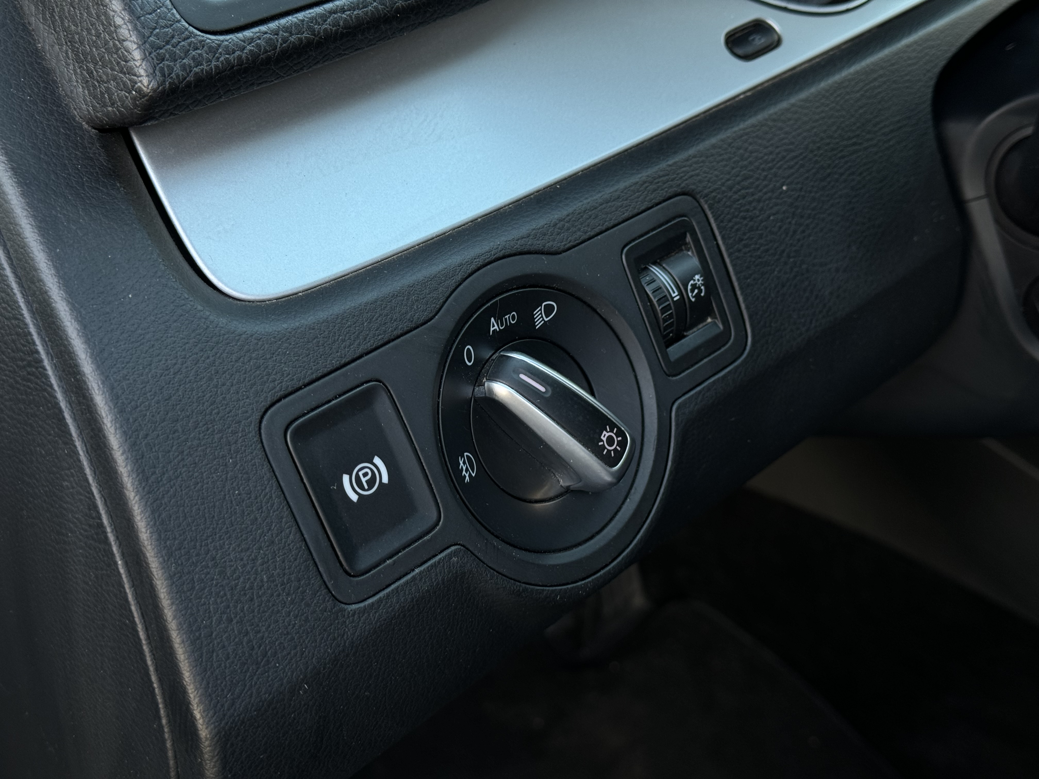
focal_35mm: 48
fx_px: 1441
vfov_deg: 30.3
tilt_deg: -38.4
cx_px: 520
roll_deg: -3.2
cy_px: 390
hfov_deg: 39.7
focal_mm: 6.76
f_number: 1.78
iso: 100
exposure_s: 1/60
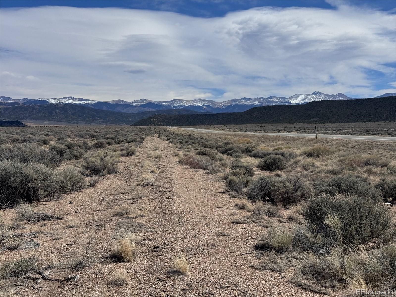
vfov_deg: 30.3
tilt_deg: -3.0
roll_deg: -1.1
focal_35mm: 48
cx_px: 198
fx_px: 549
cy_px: 148
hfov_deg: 39.7
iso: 80
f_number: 1.78
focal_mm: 6.76
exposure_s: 1/10526
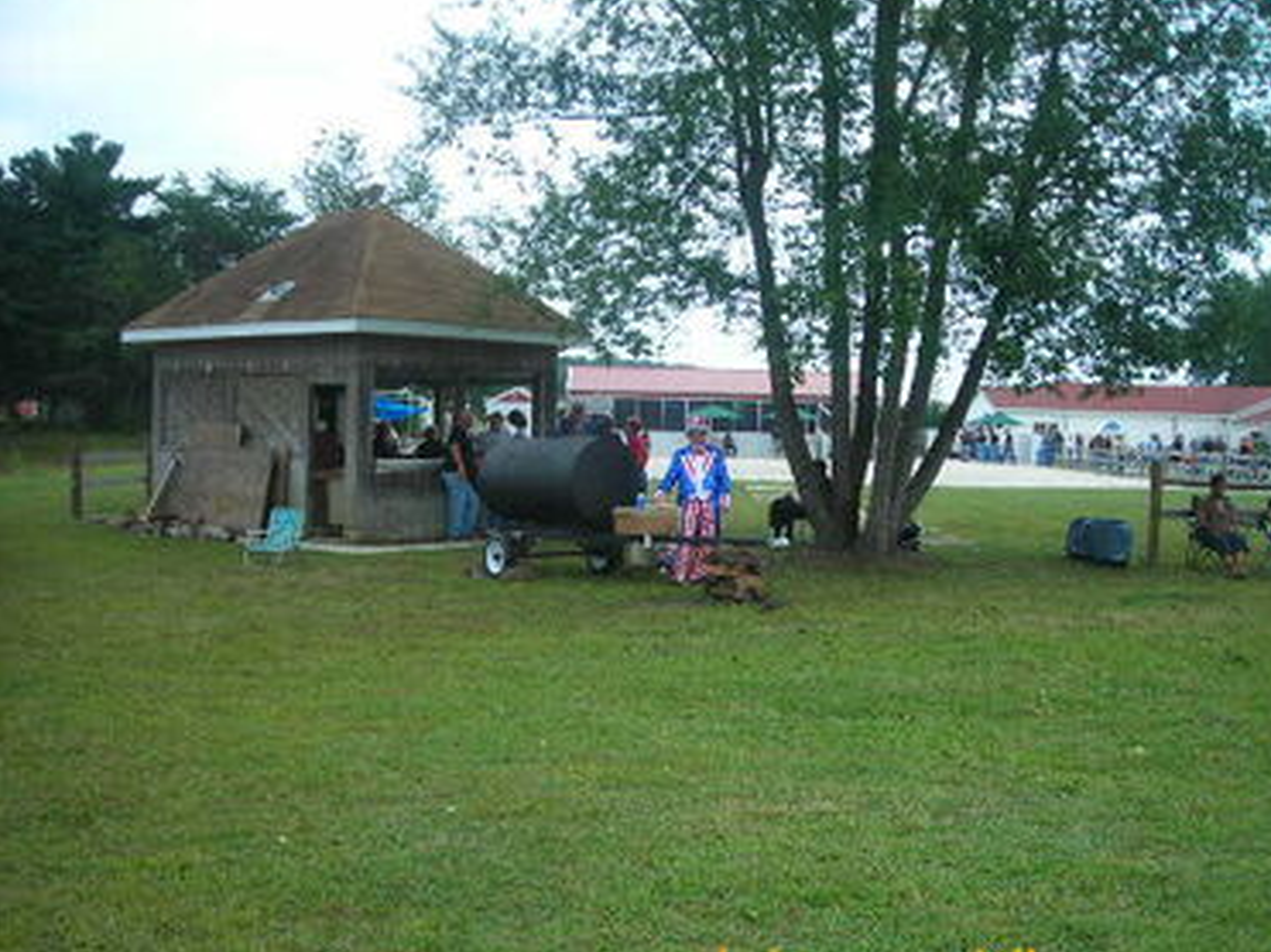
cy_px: 490
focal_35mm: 41
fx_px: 1505
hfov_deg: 45.8
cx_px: 624
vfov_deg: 35.1
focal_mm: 6.3
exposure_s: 1/150
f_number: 3.2
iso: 50
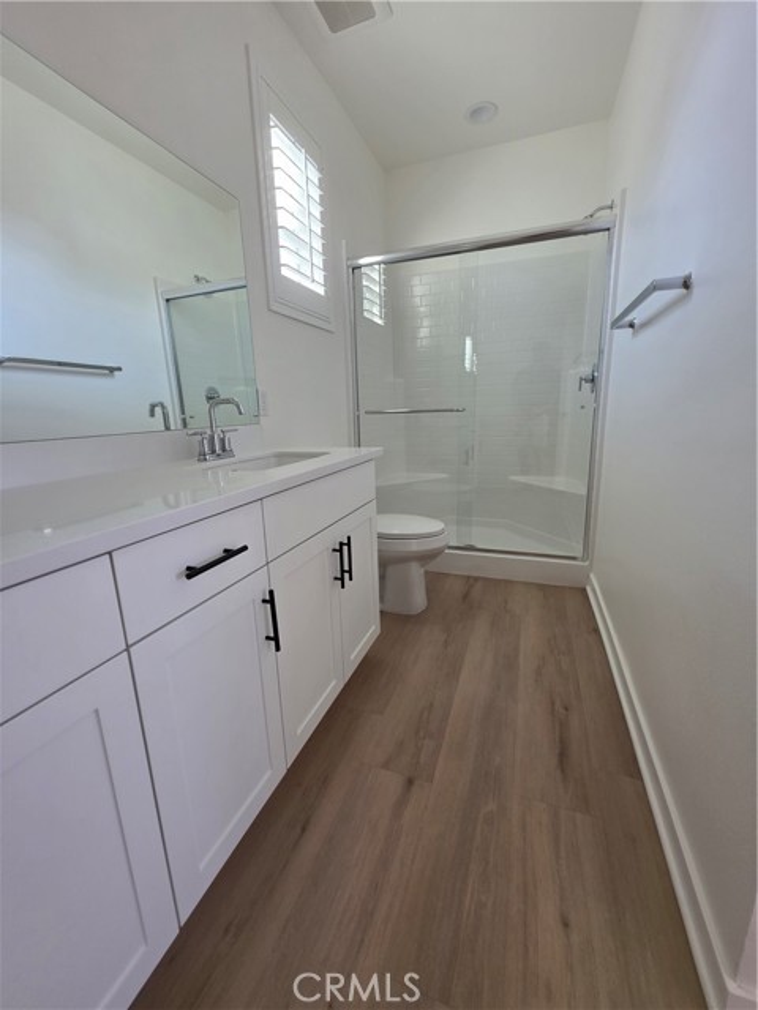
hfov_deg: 89.9
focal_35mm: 13
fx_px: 380
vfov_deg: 106.2
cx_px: 379
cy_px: 505
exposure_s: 1/120
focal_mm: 2.2
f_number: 1.9
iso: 100
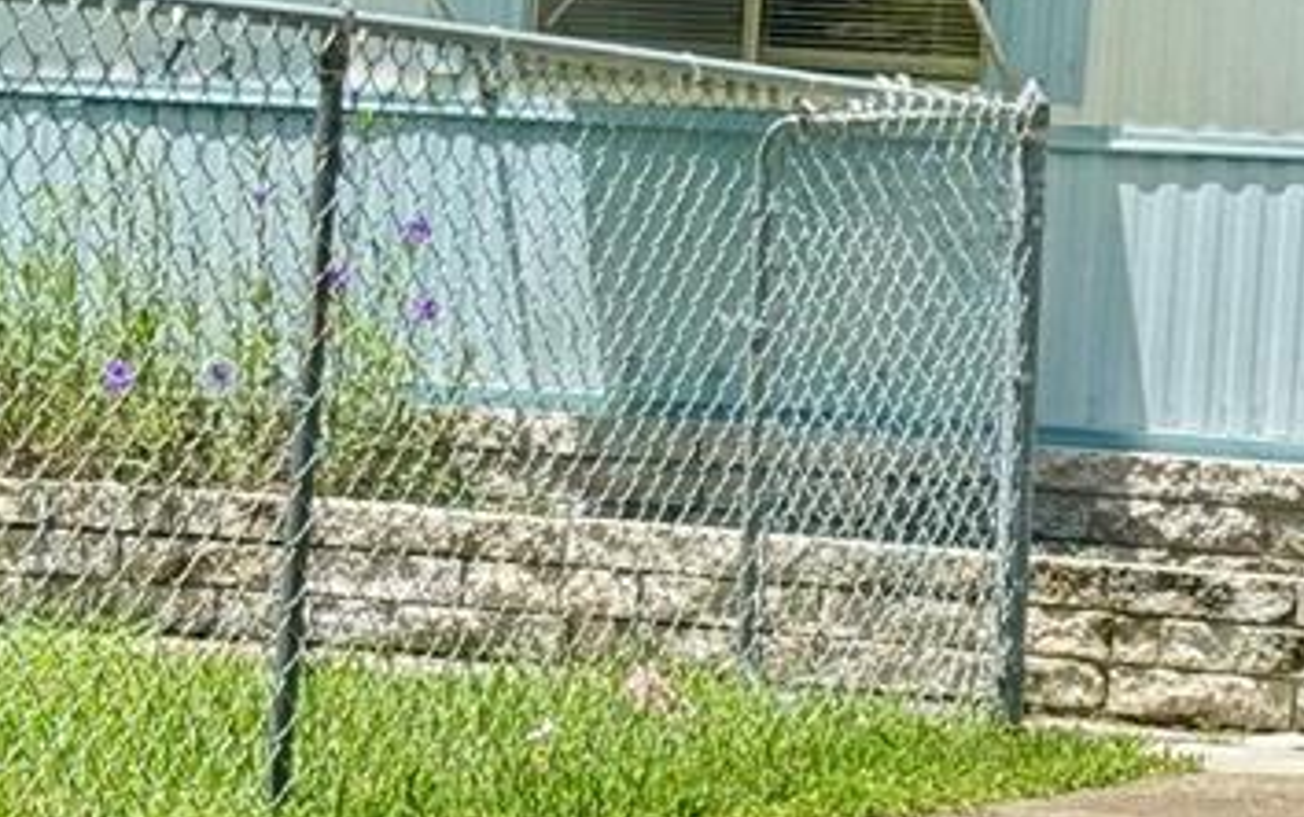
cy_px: 125
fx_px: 5229
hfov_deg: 13.8
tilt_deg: +2.2
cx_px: 1551
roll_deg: -3.7
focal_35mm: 147
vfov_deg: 8.9
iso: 64
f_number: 1.78
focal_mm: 6.76
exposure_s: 1/1027
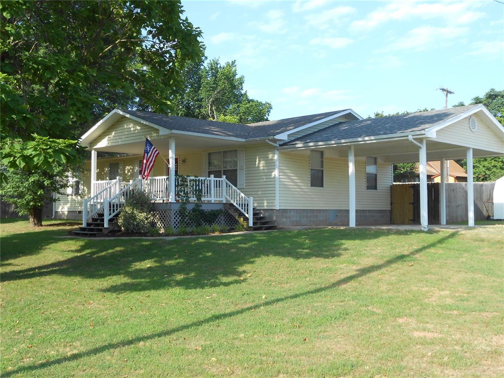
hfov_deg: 42.9
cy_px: 189
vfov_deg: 32.9
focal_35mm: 44
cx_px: 252
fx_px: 641
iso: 80
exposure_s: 1/250
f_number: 4.5
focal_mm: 7.8
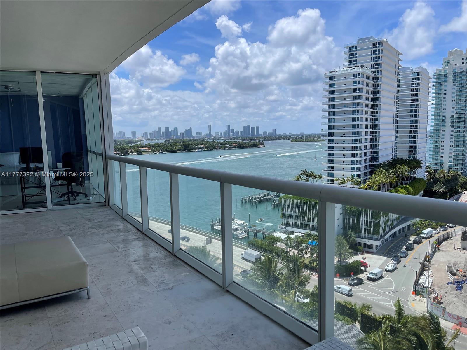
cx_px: 234
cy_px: 175
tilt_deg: -7.3
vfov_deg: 53.1
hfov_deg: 67.3
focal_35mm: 26
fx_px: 351
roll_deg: +1.5
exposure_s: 1/5128
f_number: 1.6
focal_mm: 5.1
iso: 32
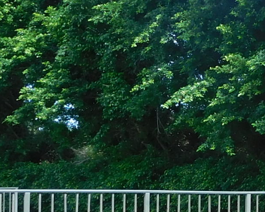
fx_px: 933
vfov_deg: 12.9
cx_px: 573
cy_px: 153
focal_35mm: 119
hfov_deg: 13.3
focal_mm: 4.5
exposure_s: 1/320
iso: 125
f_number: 3.4
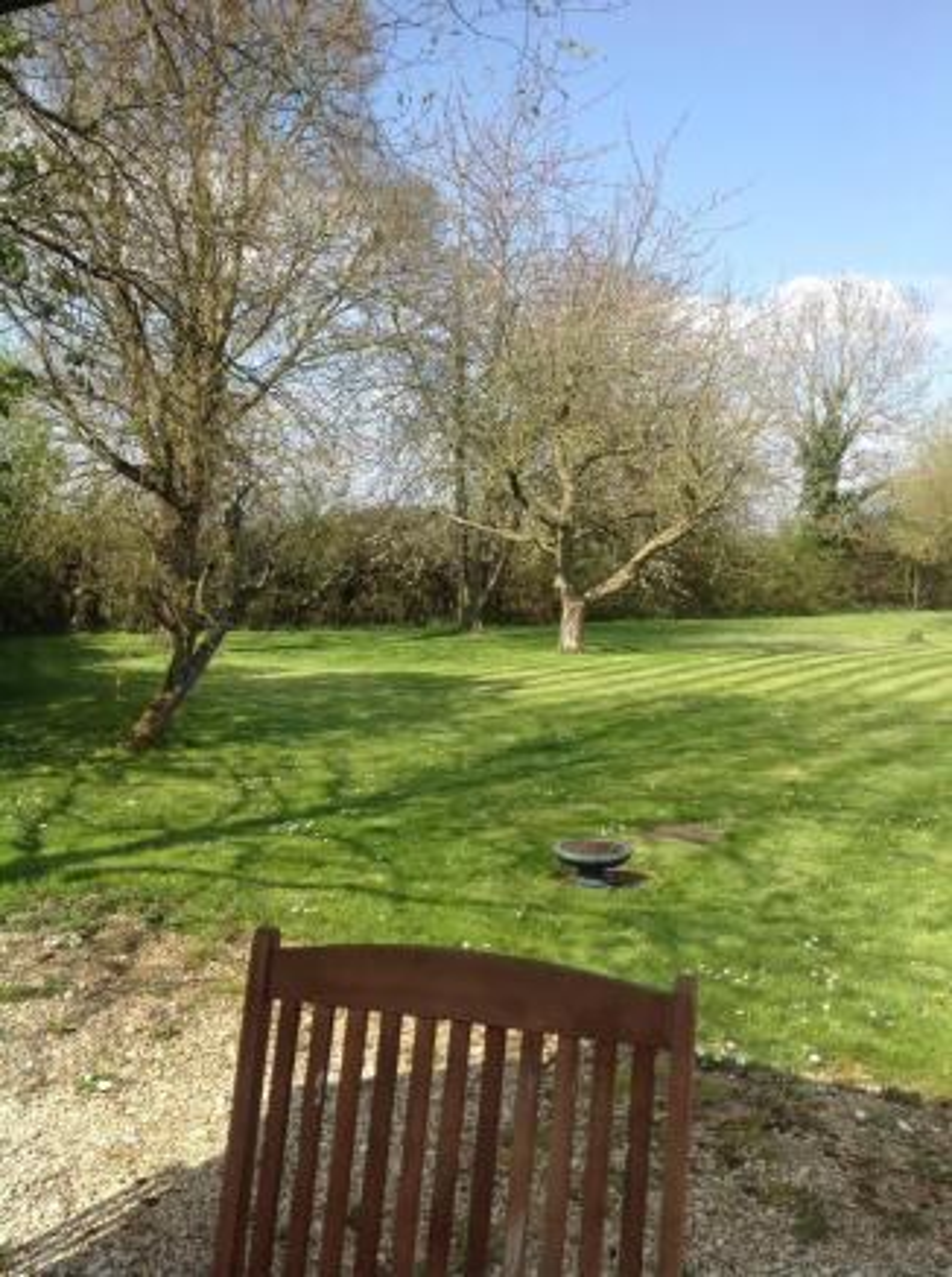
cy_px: 638
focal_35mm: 35
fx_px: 1288
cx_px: 476
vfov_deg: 52.7
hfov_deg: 40.6
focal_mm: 4.28
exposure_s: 1/1008
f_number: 2.4
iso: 50
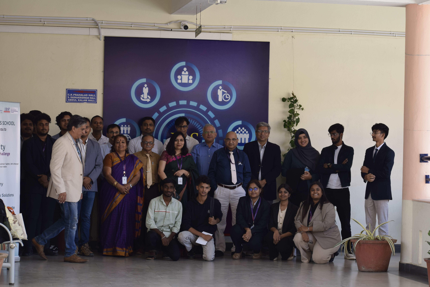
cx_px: 215
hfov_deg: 19.5
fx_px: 1254
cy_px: 144
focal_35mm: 105
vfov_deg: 13.0
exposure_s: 1/160
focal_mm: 70
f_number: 6.3
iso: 400
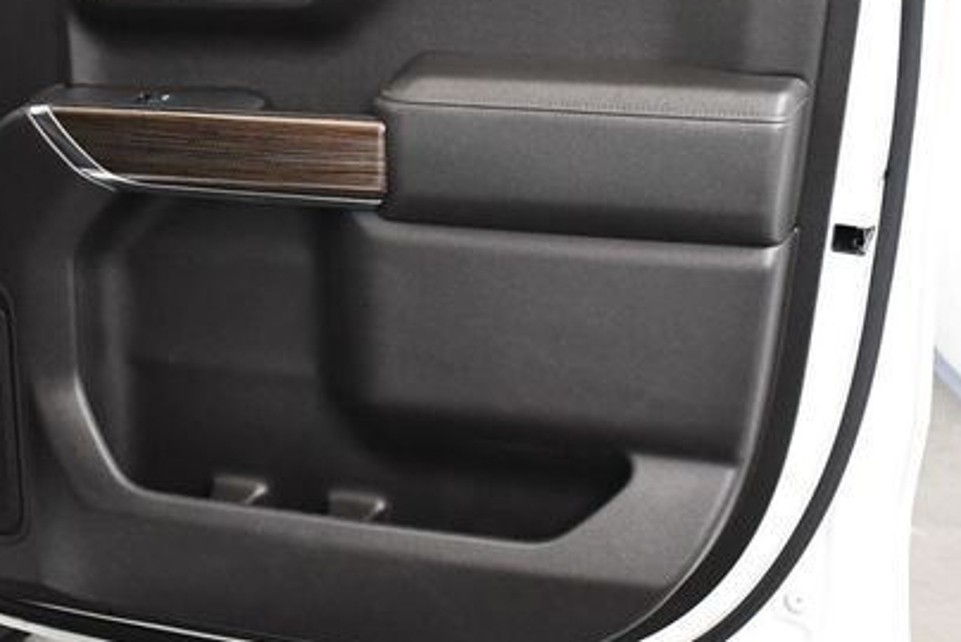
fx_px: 1523
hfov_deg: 35.0
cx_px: 492
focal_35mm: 57
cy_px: 207
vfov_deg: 23.7
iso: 3200
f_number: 3.5
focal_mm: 18
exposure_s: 1/100
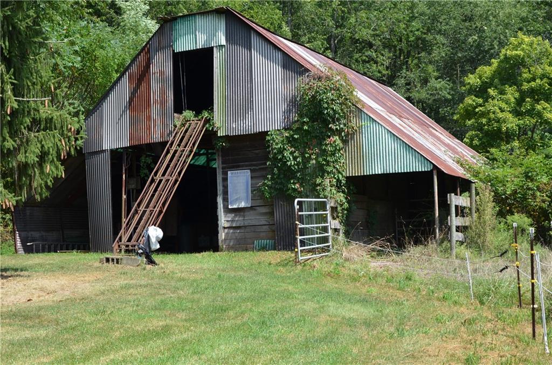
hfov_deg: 33.5
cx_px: 276
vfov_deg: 22.5
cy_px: 182
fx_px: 918
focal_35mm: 60
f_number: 9
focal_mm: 40
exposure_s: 1/320
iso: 250
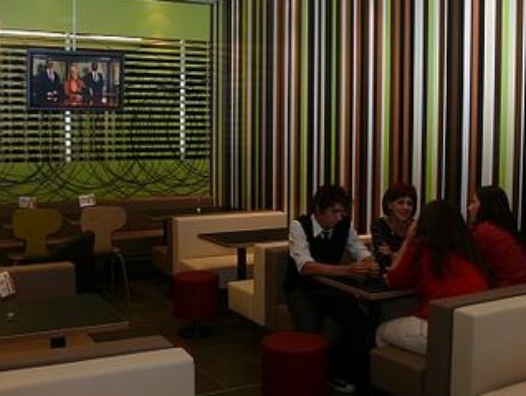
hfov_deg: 42.8
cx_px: 298
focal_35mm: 44
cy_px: 192
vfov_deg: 32.9
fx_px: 669
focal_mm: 7.4
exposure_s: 1/30
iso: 100
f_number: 4
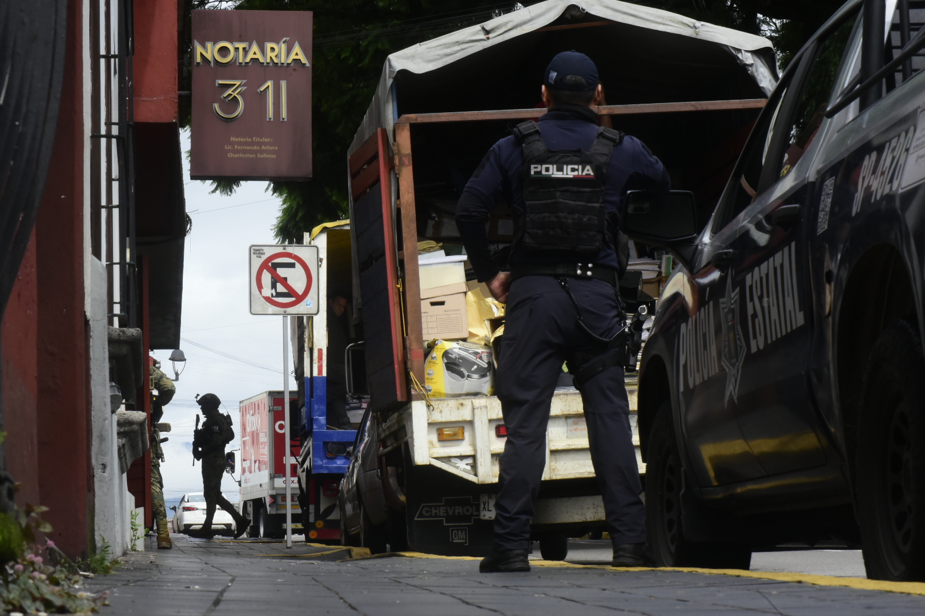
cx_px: 462
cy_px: 308
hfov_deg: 19.5
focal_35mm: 105
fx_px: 2698
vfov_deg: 13.0
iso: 2500
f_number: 18
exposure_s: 1/320
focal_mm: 105
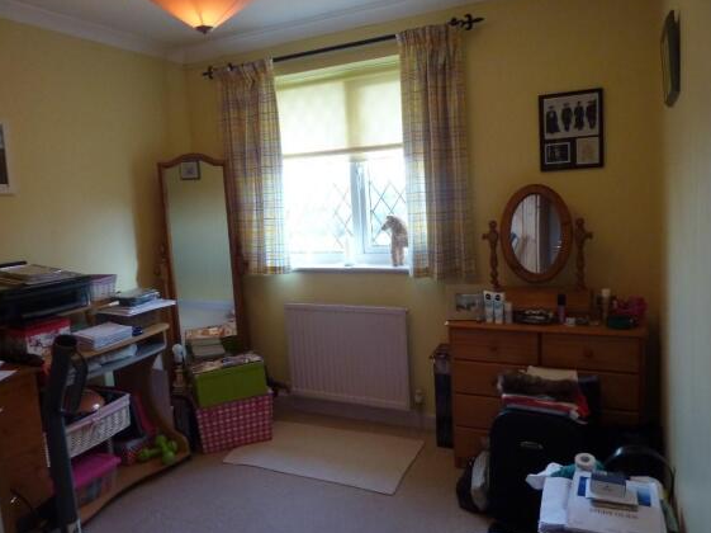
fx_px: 534
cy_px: 267
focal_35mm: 26
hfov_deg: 67.3
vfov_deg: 53.0
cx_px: 349
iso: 250
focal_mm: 4.1
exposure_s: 1/30
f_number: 3.3
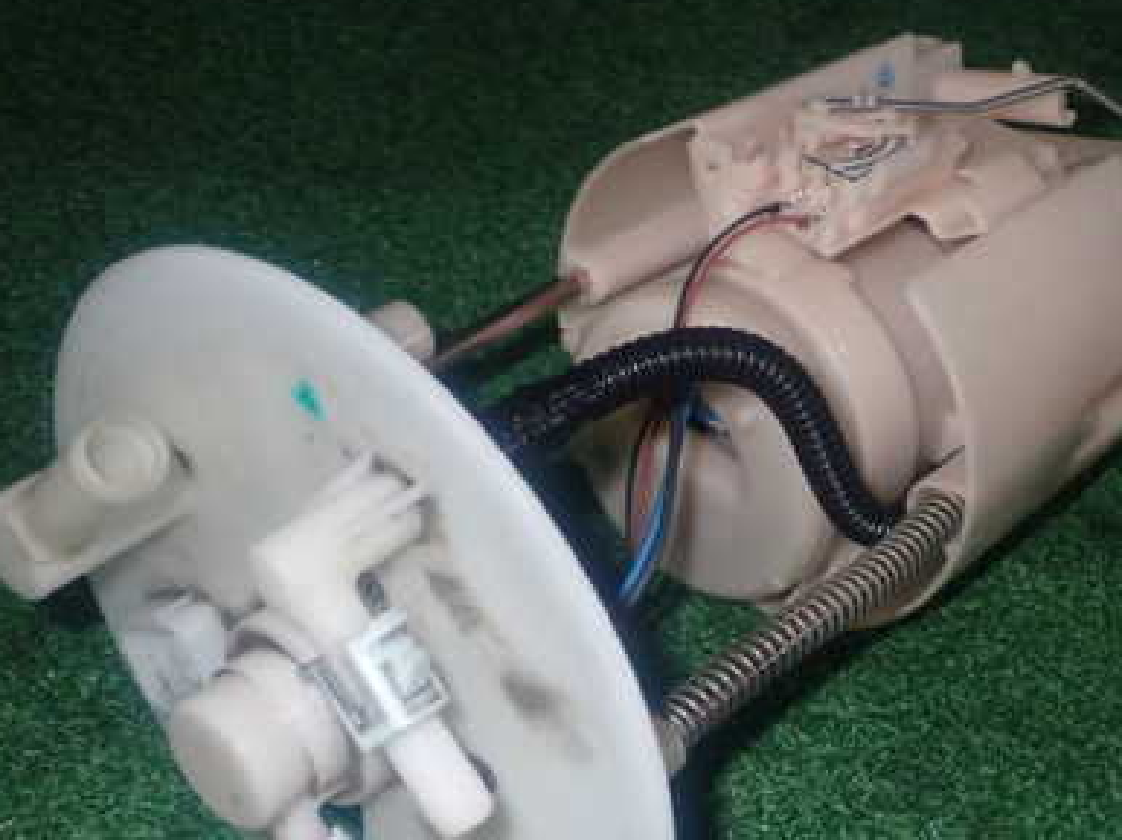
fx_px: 1814
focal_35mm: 56
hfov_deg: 33.7
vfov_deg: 26.1
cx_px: 837
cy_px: 471
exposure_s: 1/40
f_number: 7.1
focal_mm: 6.37
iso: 500
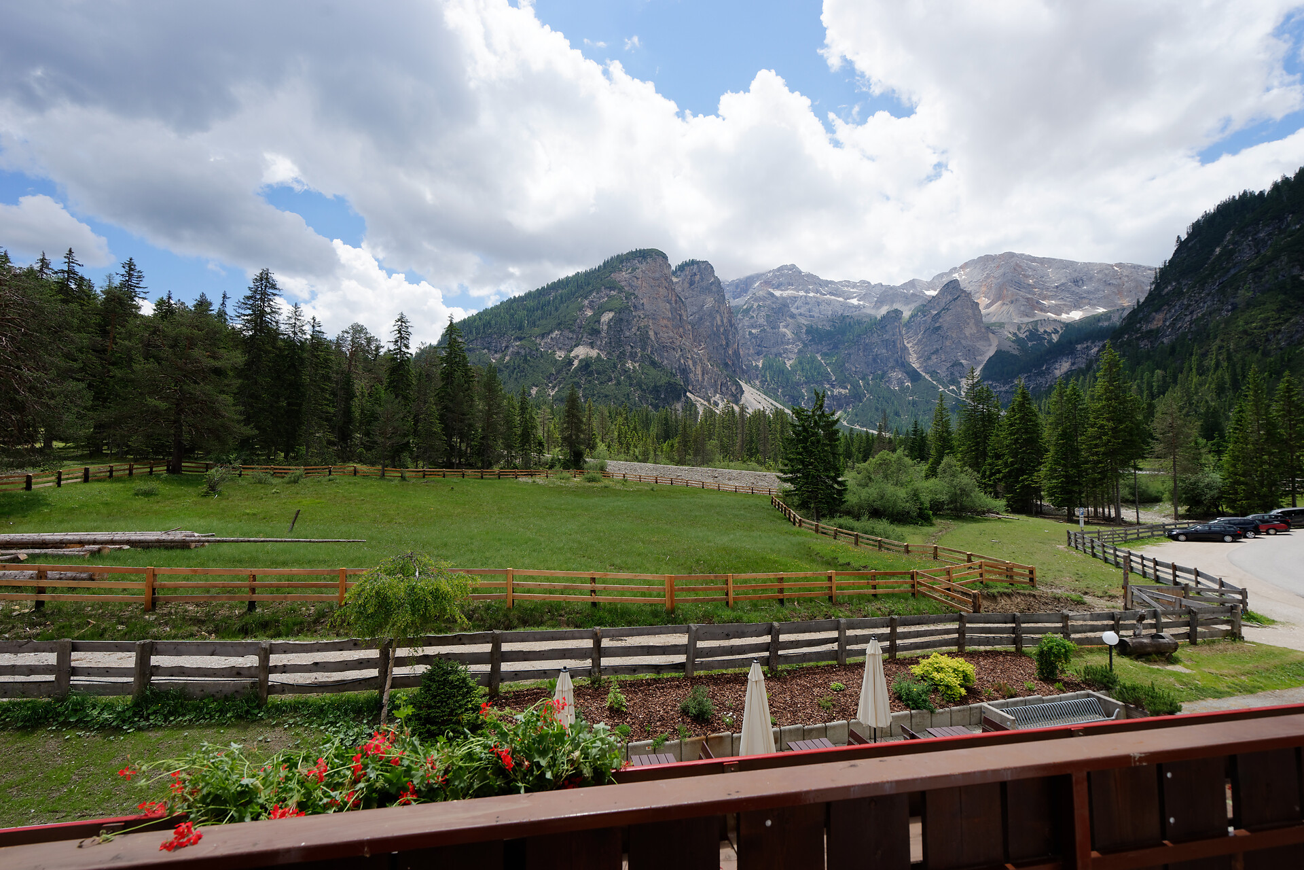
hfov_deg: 96.7
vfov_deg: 73.7
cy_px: 435
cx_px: 652
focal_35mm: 16
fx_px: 580
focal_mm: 16
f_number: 8
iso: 100
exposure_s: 1/250
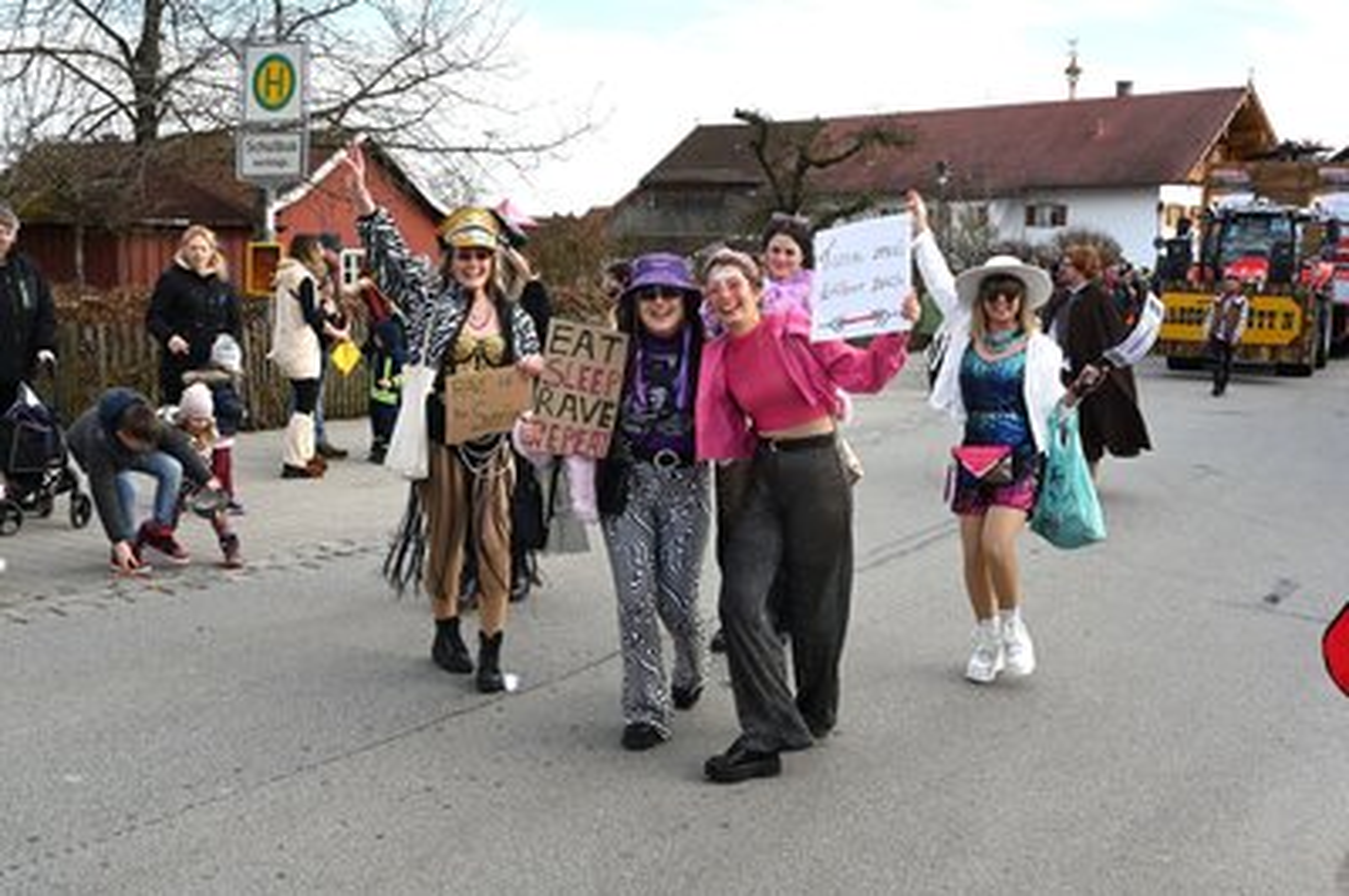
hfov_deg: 47.4
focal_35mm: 41
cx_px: 674
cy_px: 448
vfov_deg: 32.6
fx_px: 1535
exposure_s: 1/200
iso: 1000
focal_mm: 41
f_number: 18
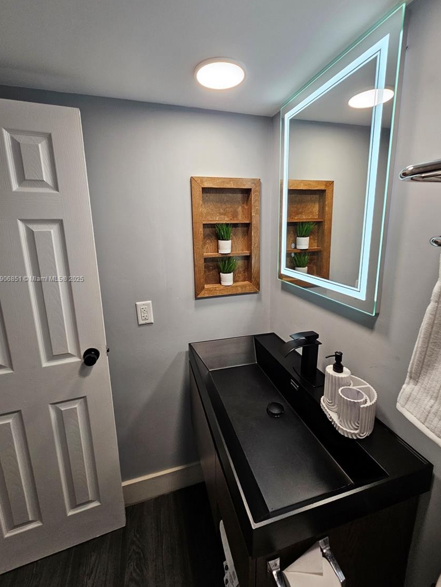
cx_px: 224
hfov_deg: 85.7
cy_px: 279
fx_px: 238
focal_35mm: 14
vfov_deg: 102.0
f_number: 2.2
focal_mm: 2.2
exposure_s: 1/60
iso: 160
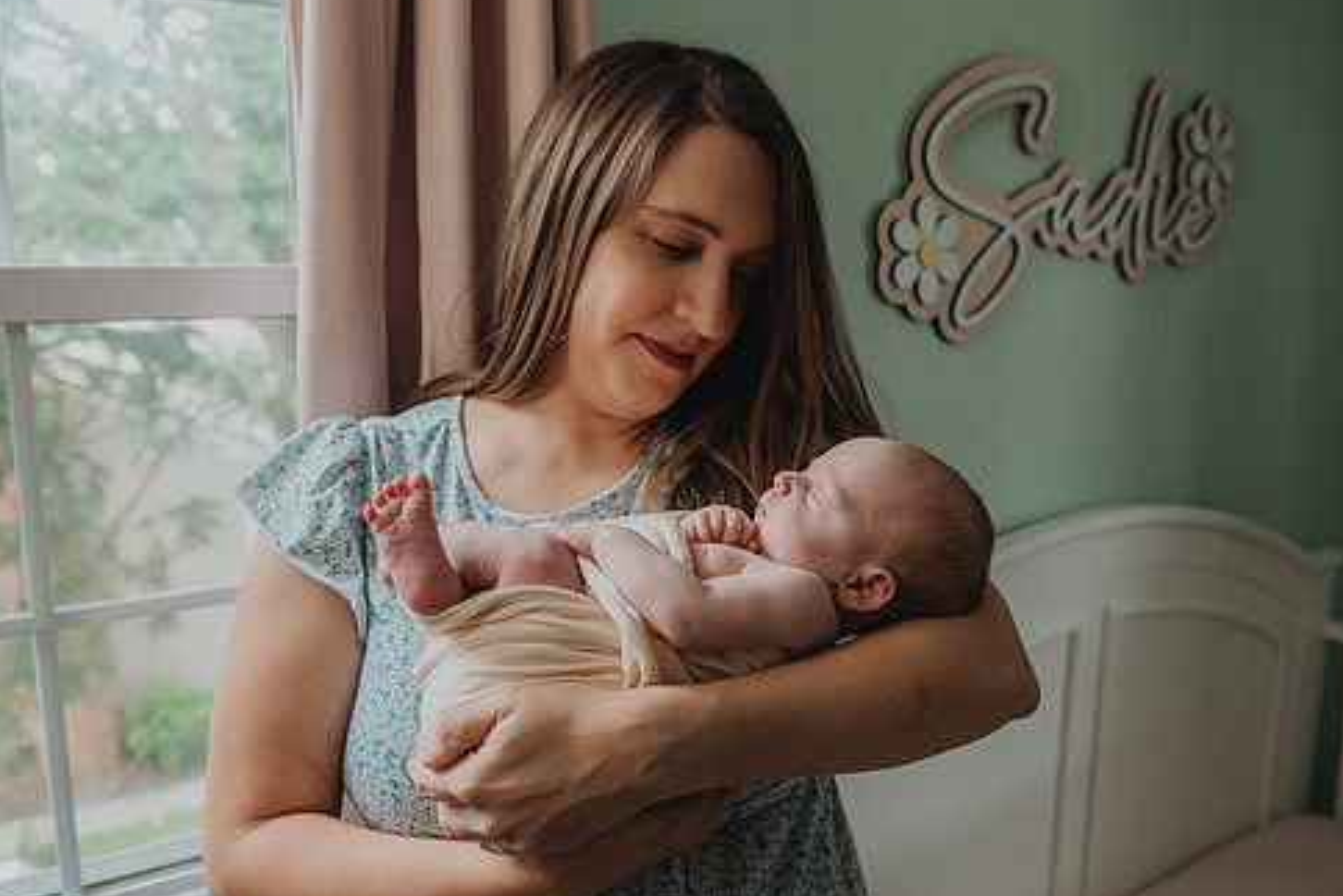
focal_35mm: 32
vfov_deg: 41.1
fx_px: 1194
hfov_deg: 58.7
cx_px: 708
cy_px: 492
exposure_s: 1/125
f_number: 4
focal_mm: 26
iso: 1250
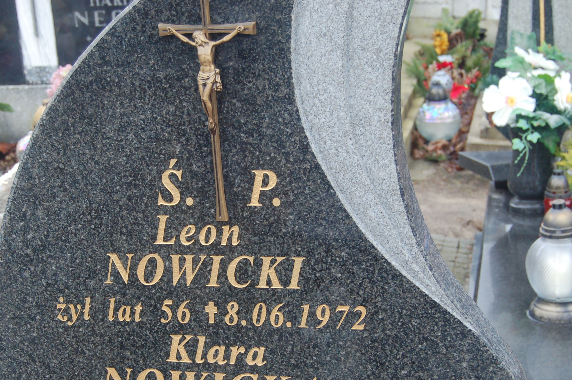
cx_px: 240
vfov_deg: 18.1
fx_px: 1191
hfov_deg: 27.0
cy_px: 237
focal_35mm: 75
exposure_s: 1/100
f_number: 5
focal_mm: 32
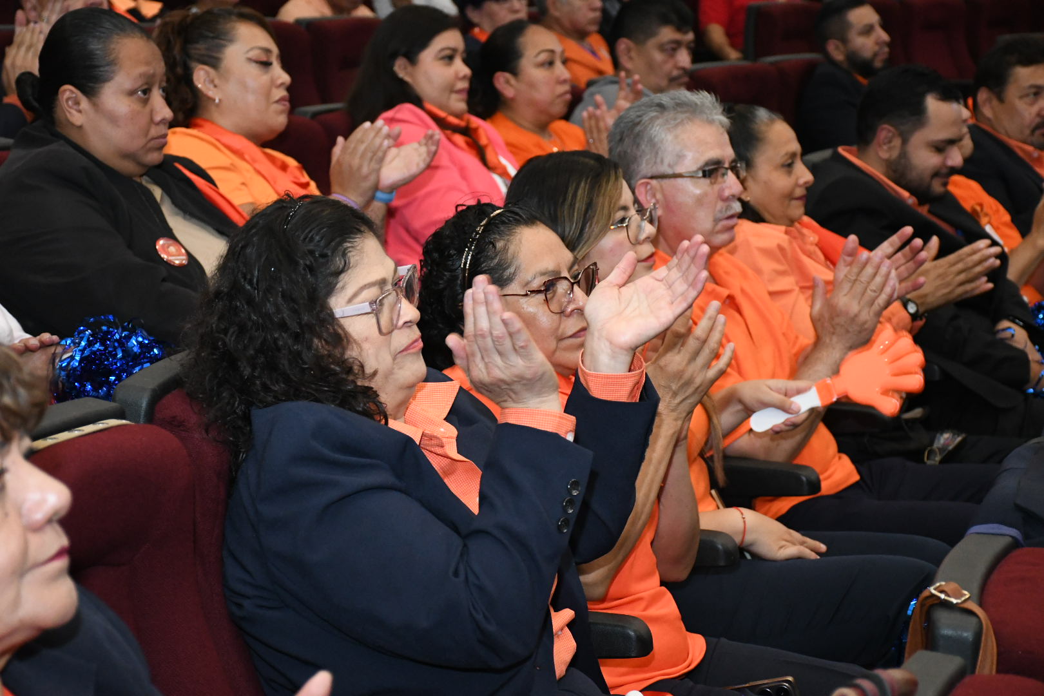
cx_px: 522
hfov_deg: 24.2
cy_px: 348
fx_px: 2436
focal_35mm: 84
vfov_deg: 16.3
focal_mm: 56
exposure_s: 1/100
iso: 5000
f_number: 5.6
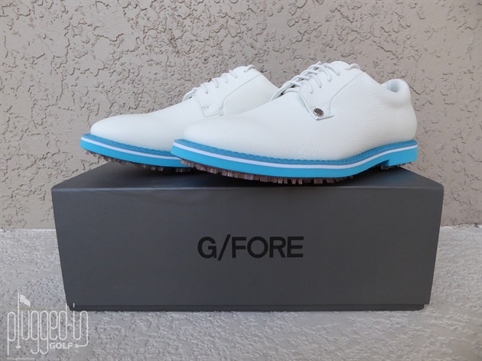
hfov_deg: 69.4
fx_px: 348
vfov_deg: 54.8
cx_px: 241
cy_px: 180
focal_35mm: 25
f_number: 3.3
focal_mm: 4.3
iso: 250
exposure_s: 1/60
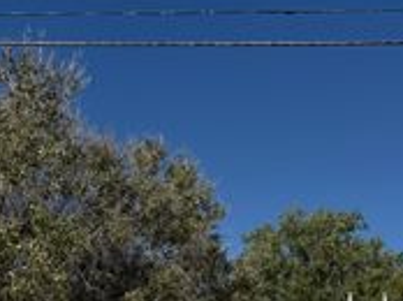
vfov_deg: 19.4
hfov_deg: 28.2
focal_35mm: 69
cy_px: 406
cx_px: 220
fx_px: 802
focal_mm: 6.76
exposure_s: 1/8130
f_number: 1.78
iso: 80
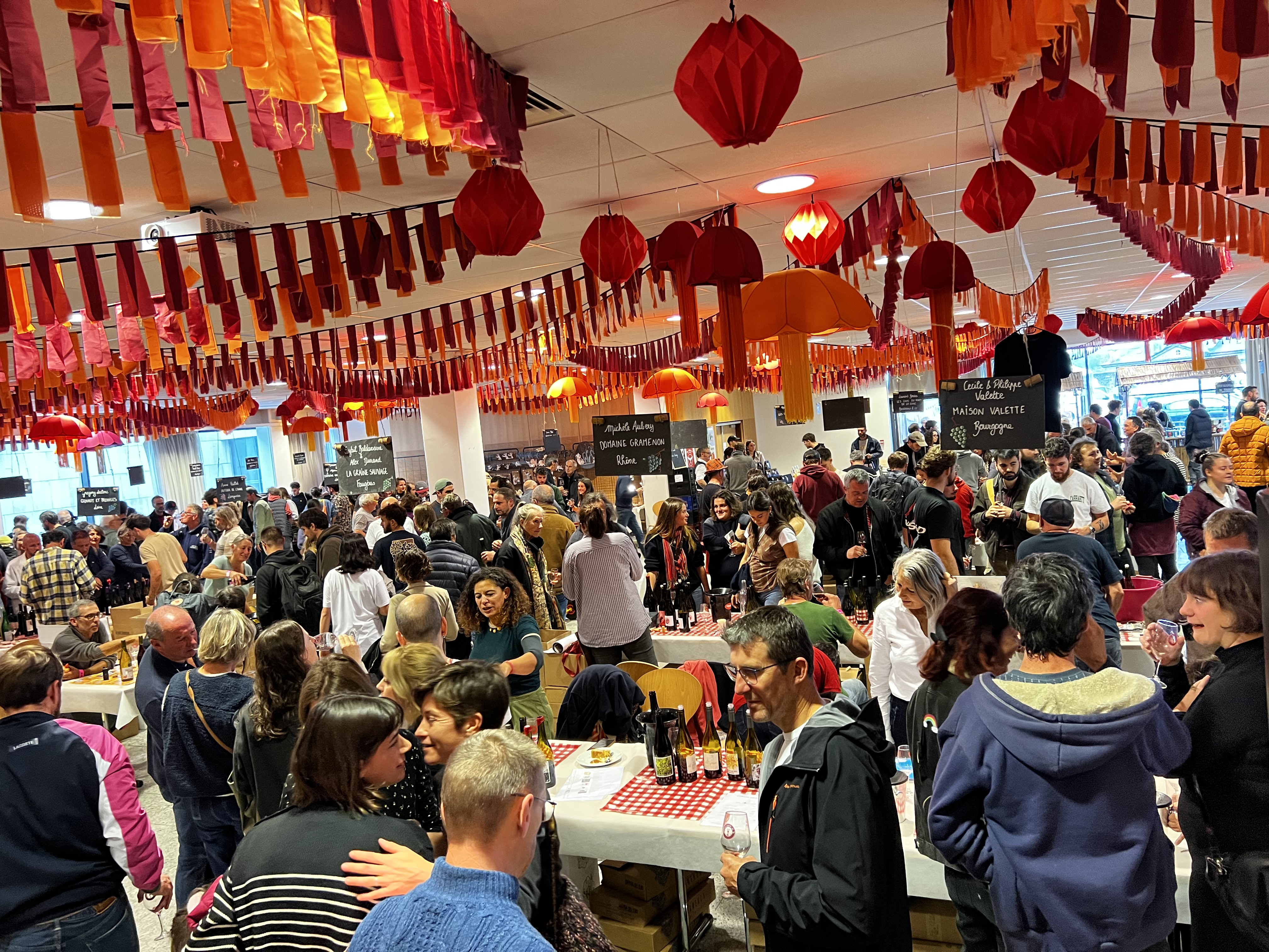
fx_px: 953
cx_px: 634
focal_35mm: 26
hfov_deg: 67.3
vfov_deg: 53.1
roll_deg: +5.3
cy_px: 476
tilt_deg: -2.4
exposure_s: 1/50
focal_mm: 5.7
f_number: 1.5
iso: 400
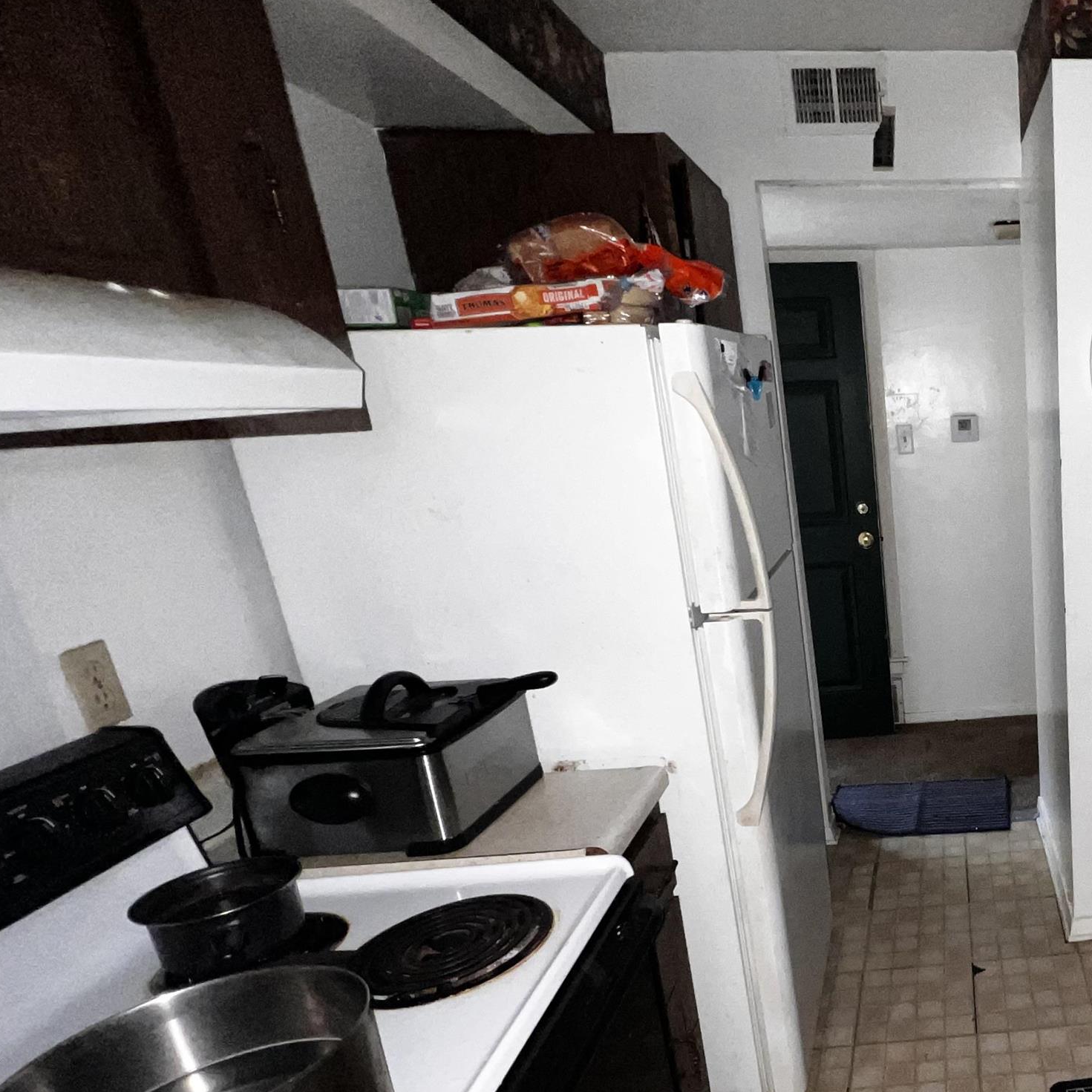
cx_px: 1026
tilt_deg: -18.5
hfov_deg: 54.6
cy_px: 695
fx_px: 857
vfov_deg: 63.9
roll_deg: +1.8
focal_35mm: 24
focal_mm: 1.57
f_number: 1.8
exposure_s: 1/52
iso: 200
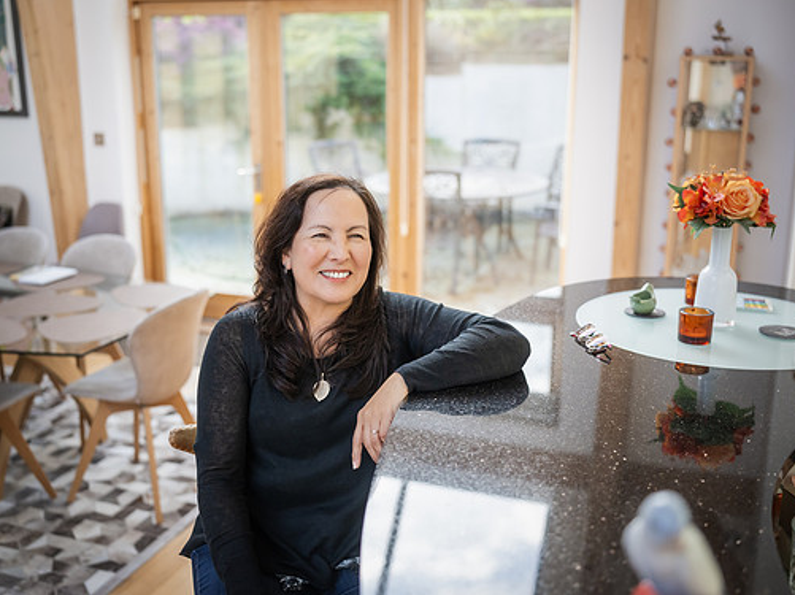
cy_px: 293
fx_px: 895
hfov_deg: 47.9
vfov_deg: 36.8
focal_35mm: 39
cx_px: 378
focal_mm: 35
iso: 1100
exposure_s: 1/800
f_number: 2
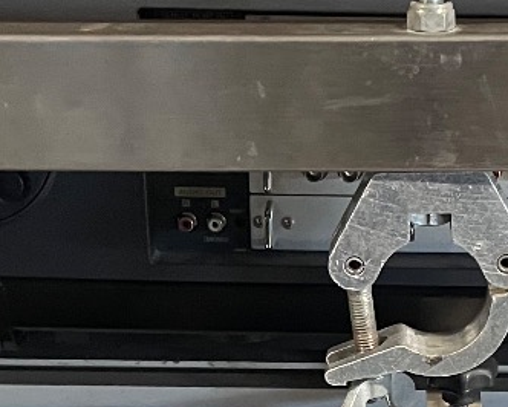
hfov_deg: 17.3
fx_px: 1655
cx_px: 390
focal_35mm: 110
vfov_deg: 13.8
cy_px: 422
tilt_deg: -22.8
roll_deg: +1.1
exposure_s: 1/25
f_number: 1.6
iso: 500
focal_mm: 4.2
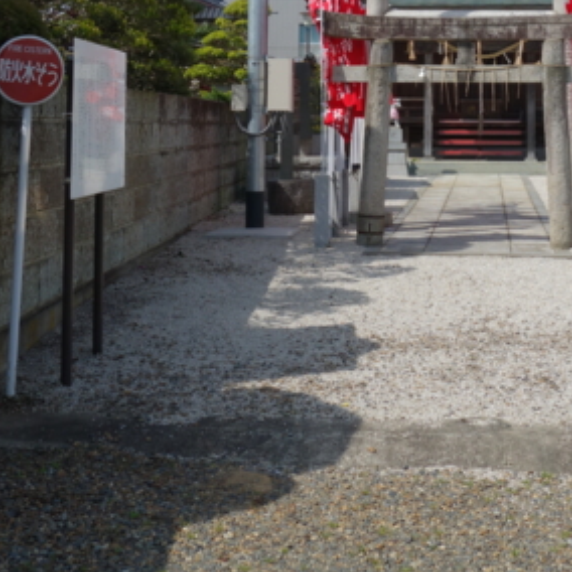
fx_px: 1253
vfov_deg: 24.9
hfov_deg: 25.6
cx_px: 373
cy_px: 53
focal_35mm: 67
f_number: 5.6
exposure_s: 1/800
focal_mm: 10.4
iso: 125
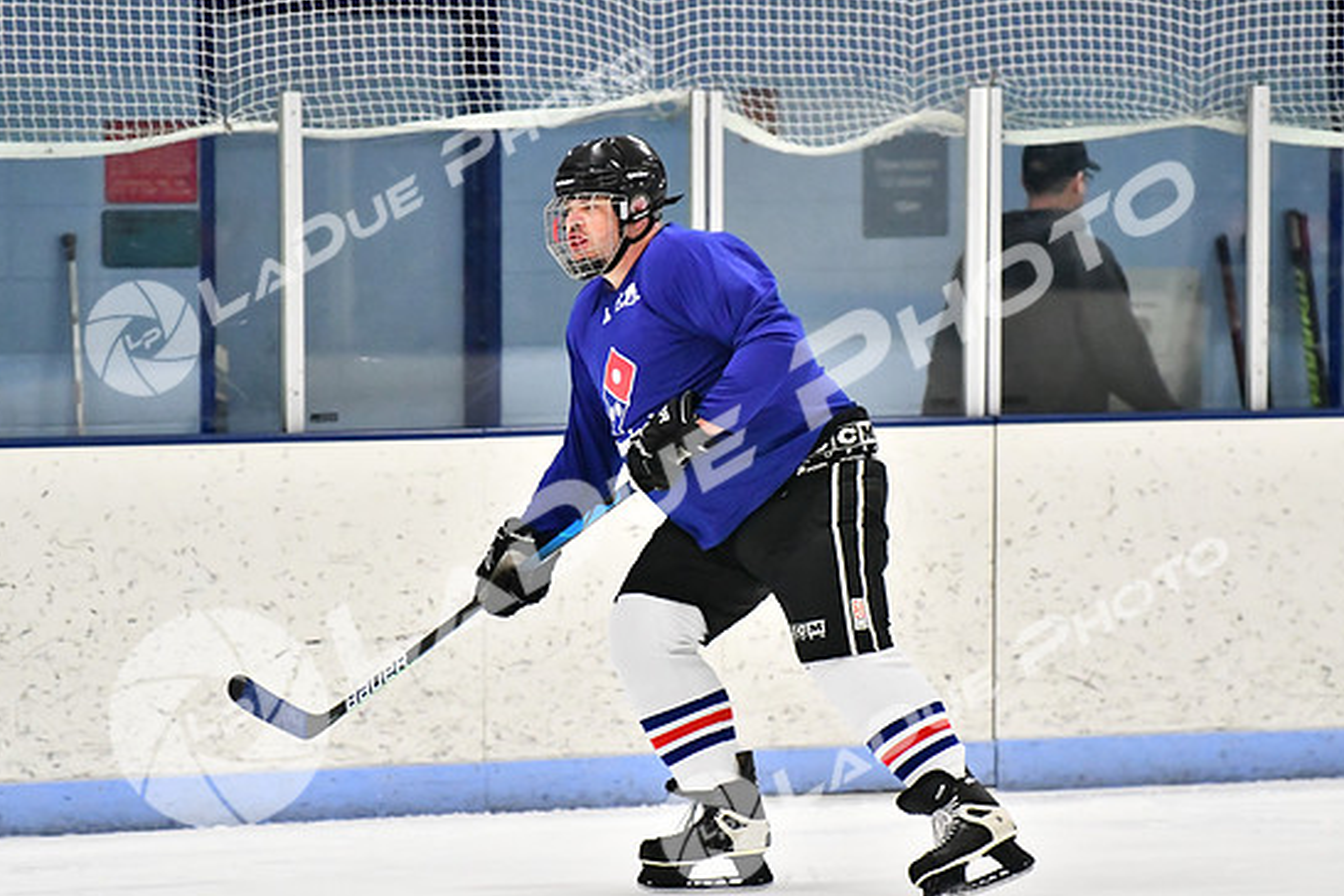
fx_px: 11311
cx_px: 655
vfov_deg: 4.5
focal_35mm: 303
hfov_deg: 6.8
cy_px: 466
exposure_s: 1/1250
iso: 6400
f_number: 3.2
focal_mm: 190
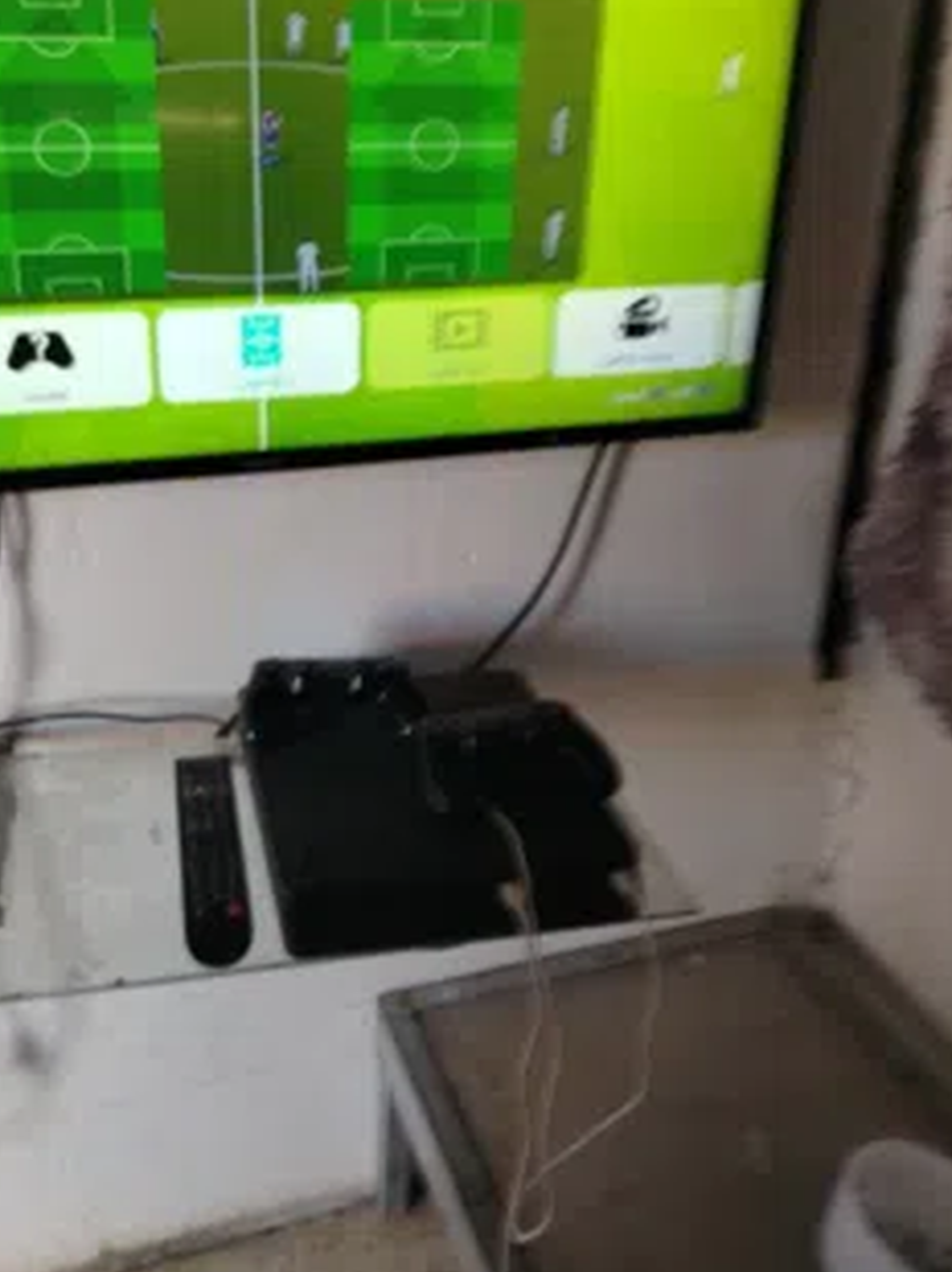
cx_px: 353
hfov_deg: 45.0
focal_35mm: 31
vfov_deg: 57.7
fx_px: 1138
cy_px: 484
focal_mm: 5.25
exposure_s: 1/33
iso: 162
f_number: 1.75
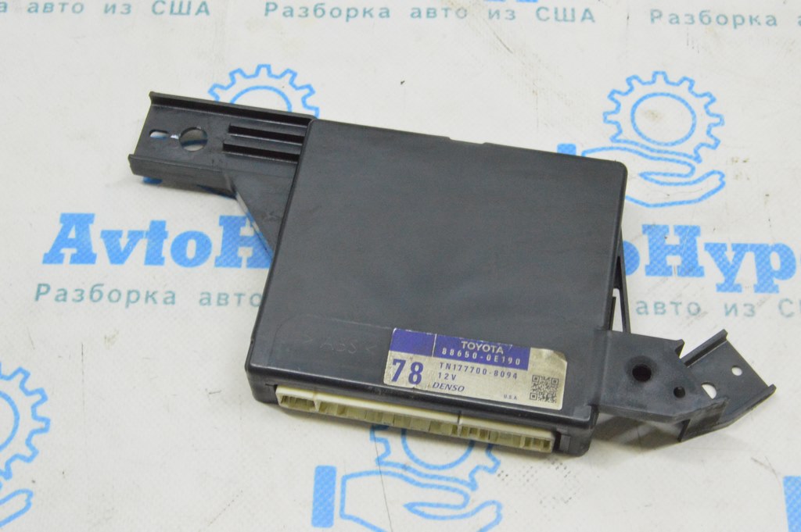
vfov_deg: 23.7
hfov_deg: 35.1
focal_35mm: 57
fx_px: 1267
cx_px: 400
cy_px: 266
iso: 6400
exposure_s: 1/15
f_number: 20
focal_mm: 38
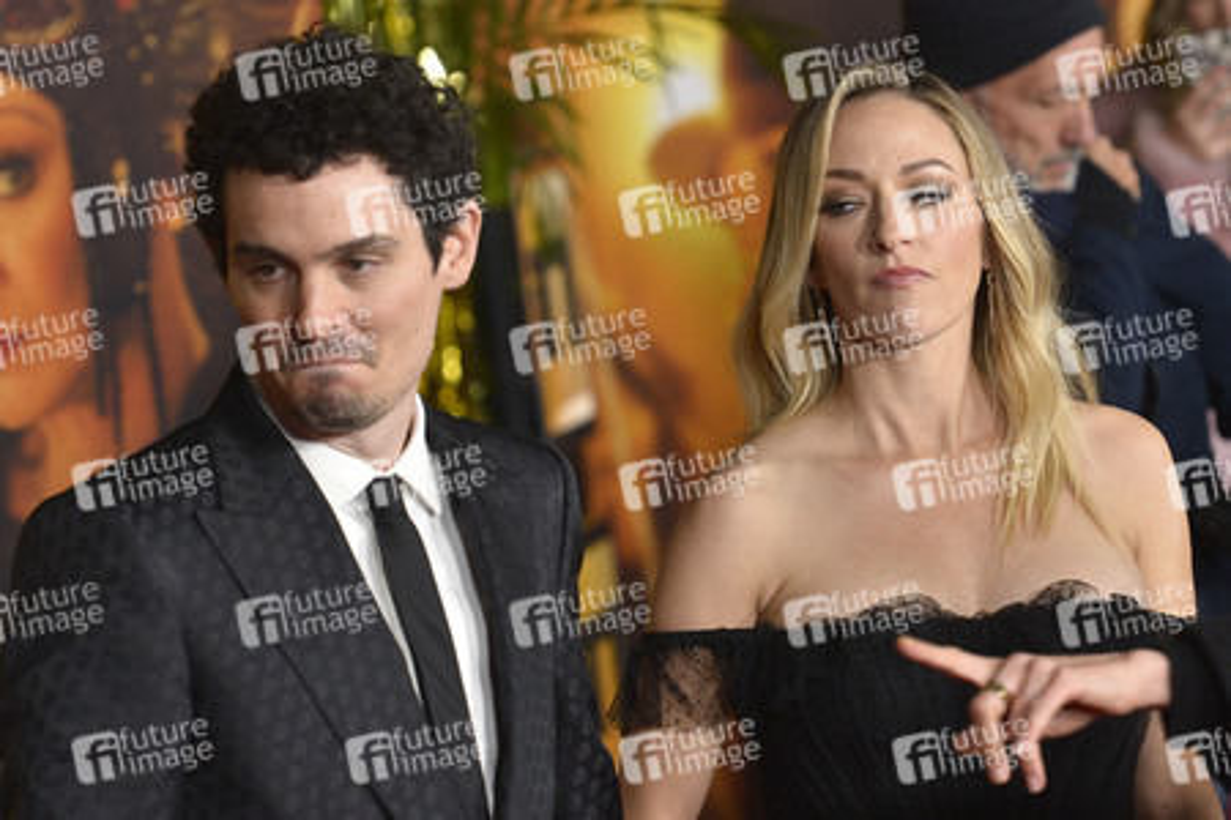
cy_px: 410
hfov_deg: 13.2
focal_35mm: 155
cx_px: 616
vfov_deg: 8.9
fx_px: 5300
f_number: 5
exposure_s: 1/320
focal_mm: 155
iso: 2000
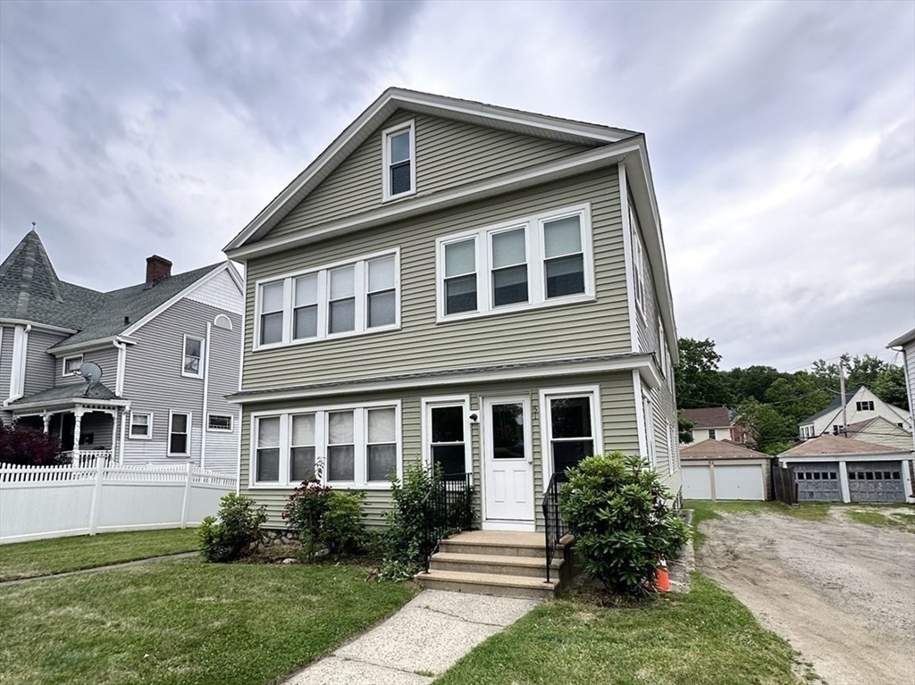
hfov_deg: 102.1
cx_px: 458
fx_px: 370
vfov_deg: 85.6
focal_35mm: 14
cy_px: 342
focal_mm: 2.22
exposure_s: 1/317
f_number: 2.2
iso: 40
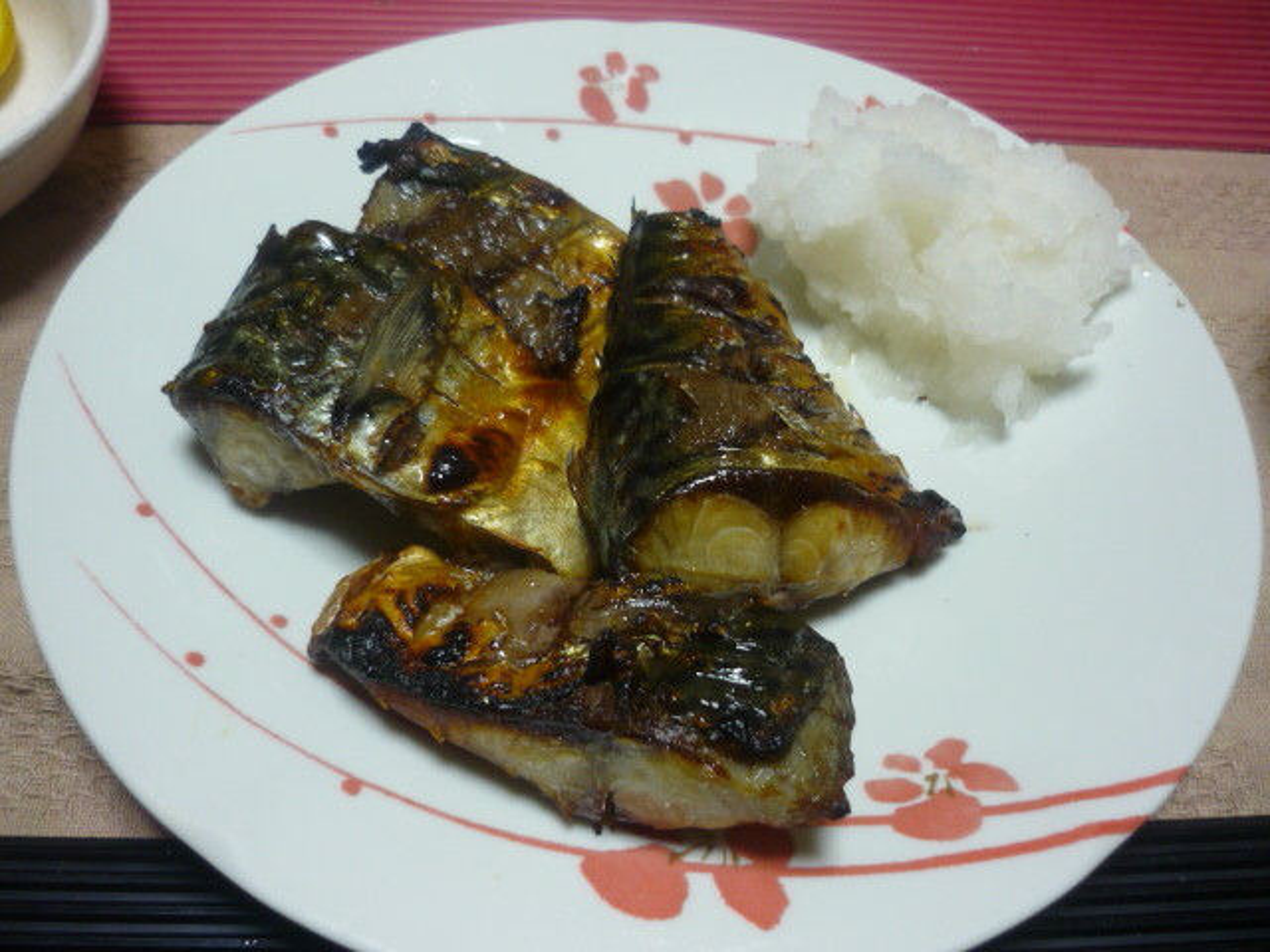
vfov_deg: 42.9
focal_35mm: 33
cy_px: 476
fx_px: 1211
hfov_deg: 55.4
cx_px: 635
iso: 160
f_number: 2.8
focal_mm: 5.5
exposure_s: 1/30
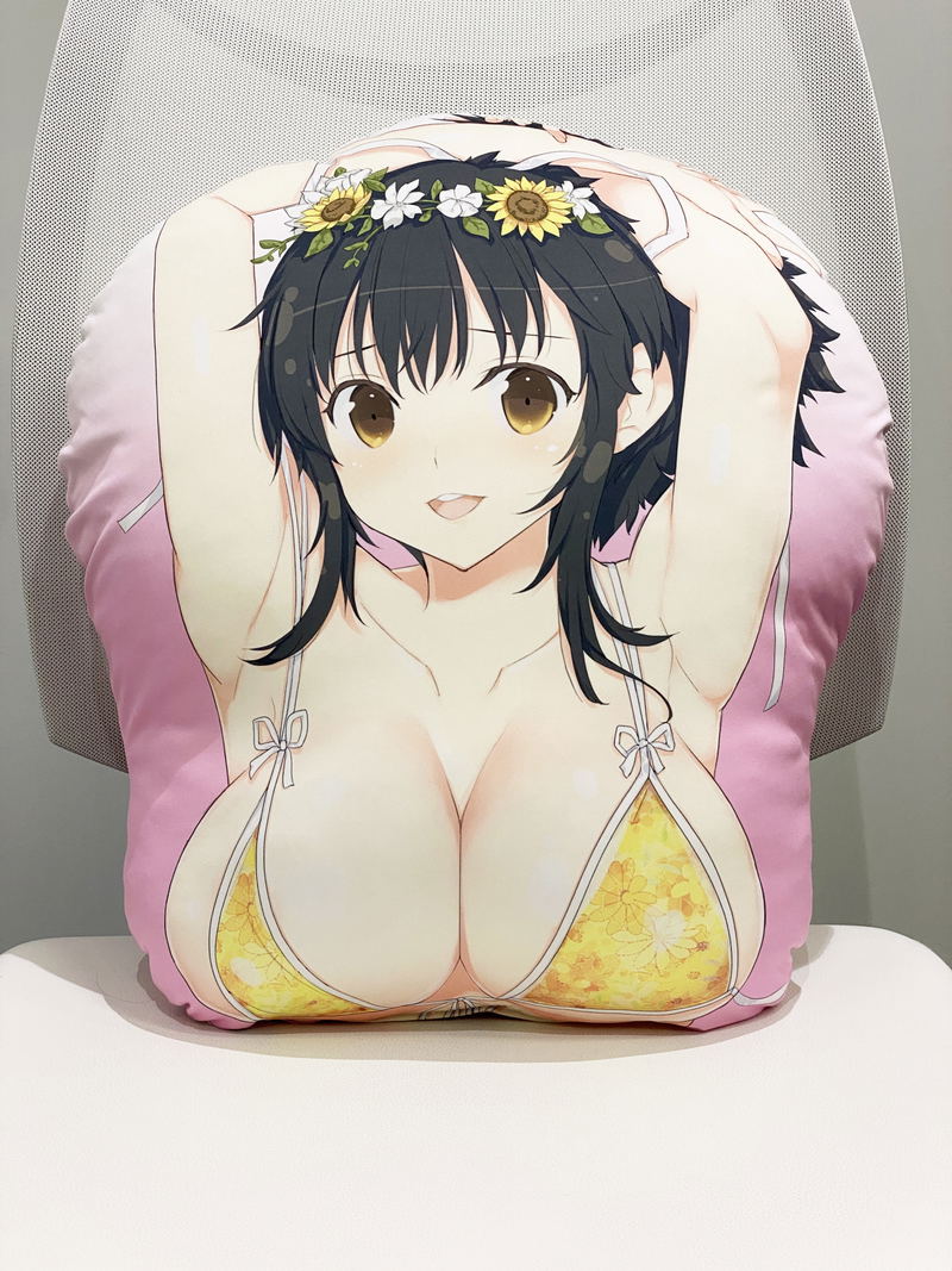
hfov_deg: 28.0
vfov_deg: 36.8
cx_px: 476
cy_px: 636
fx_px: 1907
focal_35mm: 52
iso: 80
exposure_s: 1/100
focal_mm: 6
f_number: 2
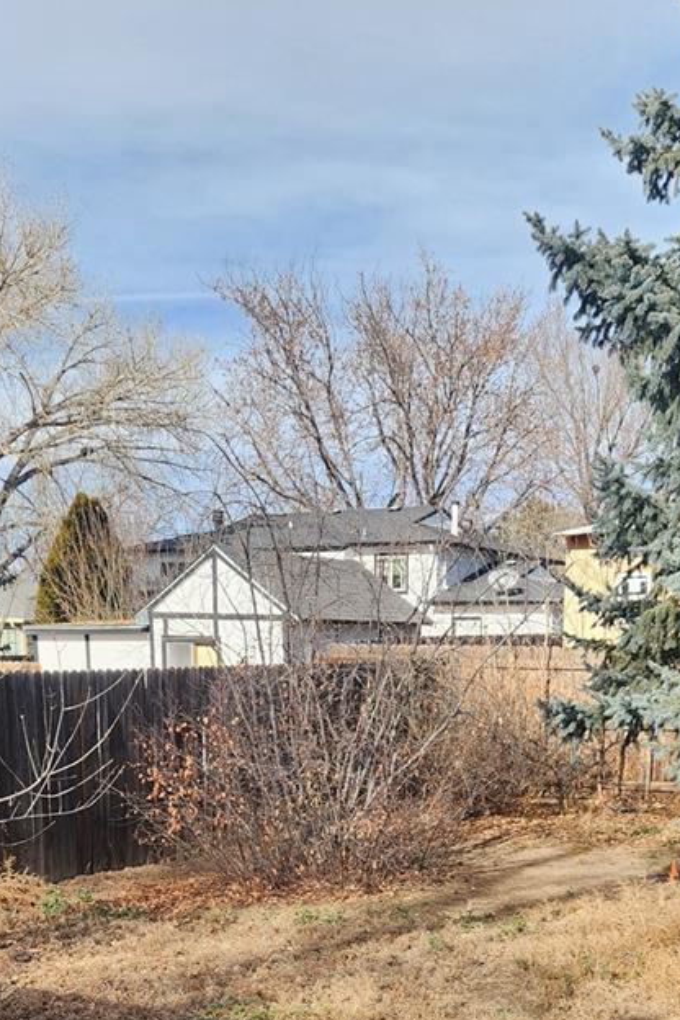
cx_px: 412
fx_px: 1303
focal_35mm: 46
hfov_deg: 29.2
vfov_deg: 39.7
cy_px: 912
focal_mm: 5.4
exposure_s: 1/726
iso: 20
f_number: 1.8
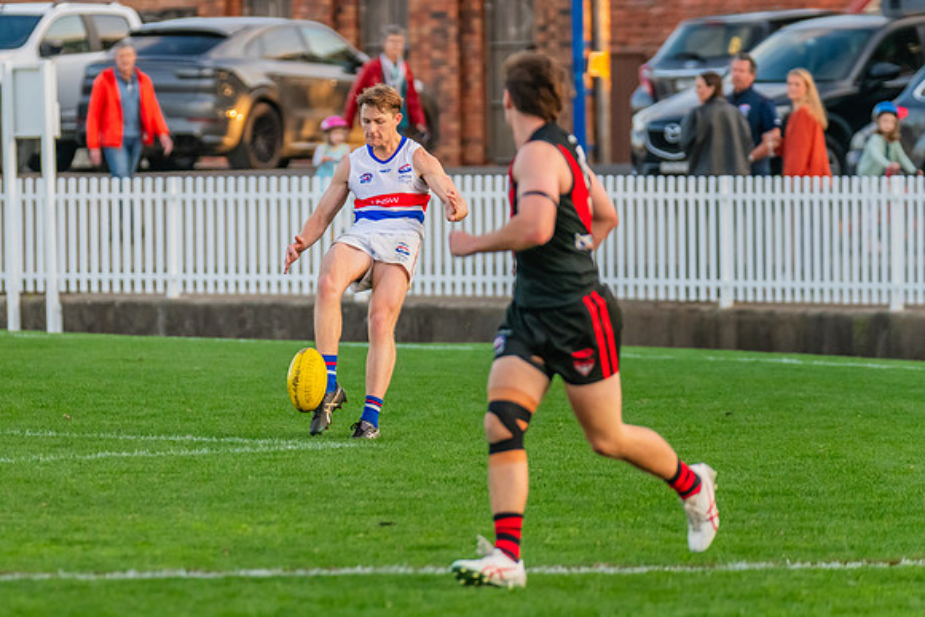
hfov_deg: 5.2
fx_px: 10134
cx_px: 284
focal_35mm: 394
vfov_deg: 3.5
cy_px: 226
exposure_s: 1/1250
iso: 1600
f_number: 4
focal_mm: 270
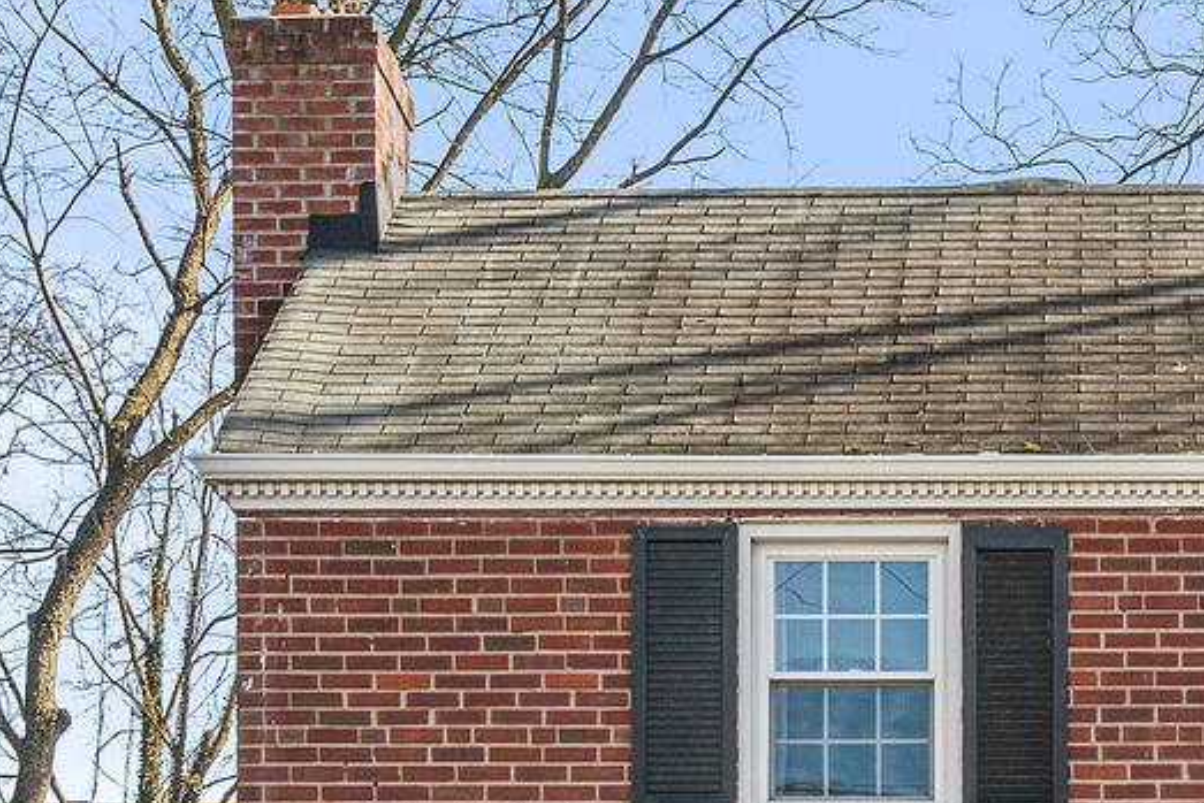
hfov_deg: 14.8
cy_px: 956
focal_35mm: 137
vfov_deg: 9.9
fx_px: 4583
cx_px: 1024
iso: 400
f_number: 8
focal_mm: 35
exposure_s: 1/500
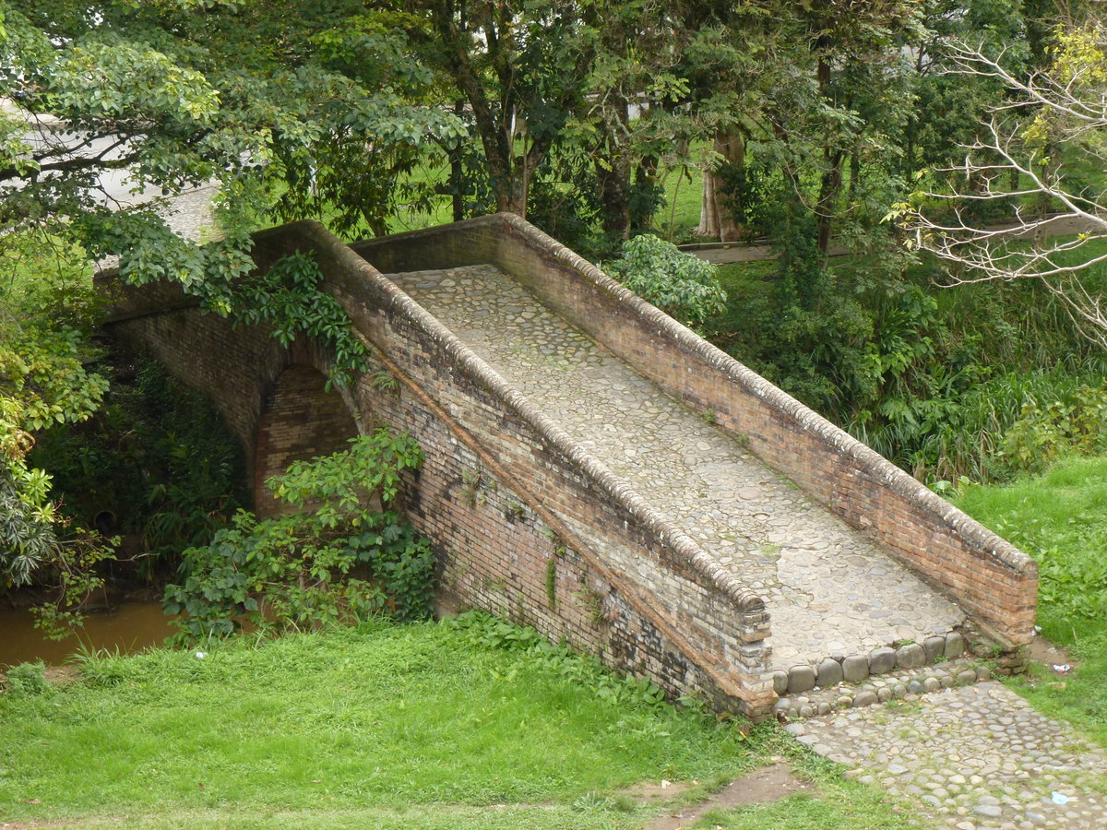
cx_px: 554
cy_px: 415
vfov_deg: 22.6
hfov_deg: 29.8
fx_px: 2079
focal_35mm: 65
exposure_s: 1/100
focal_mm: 11.7
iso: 100
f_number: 4.6
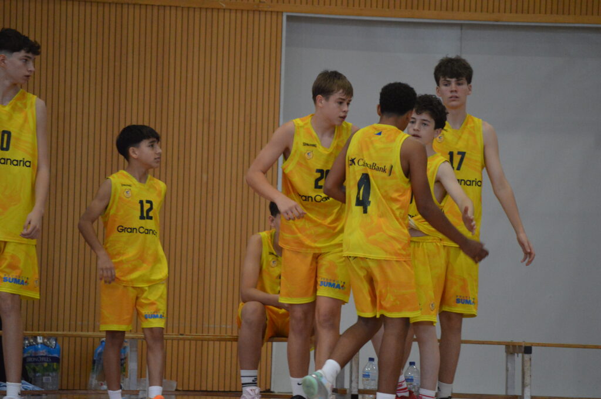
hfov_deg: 7.6
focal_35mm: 270
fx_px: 4504
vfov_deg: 5.1
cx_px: 300
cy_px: 200
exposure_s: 1/250
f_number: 5.6
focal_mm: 180
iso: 3200
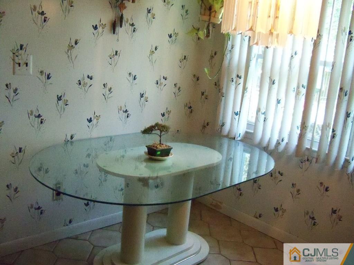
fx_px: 358
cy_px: 132
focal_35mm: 35
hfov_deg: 52.6
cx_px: 177
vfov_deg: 40.7
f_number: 3.5
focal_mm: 6.2
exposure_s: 1/125
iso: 1600
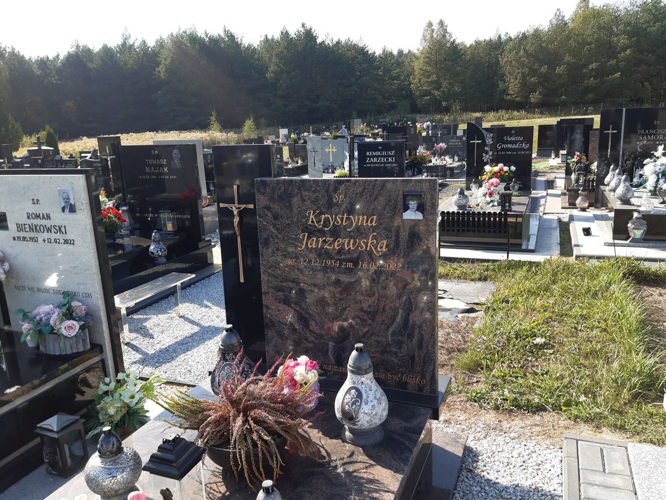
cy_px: 251
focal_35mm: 27
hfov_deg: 65.3
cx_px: 329
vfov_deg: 51.4
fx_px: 520
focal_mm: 3.92
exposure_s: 1/707
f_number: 1.7
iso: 40
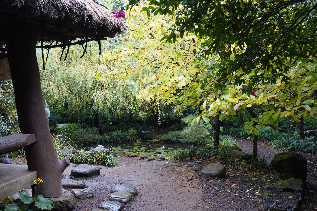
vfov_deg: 37.9
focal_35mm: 35
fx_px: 308
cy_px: 106
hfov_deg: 54.4
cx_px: 158
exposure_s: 1/100
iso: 1600
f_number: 9
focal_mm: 35
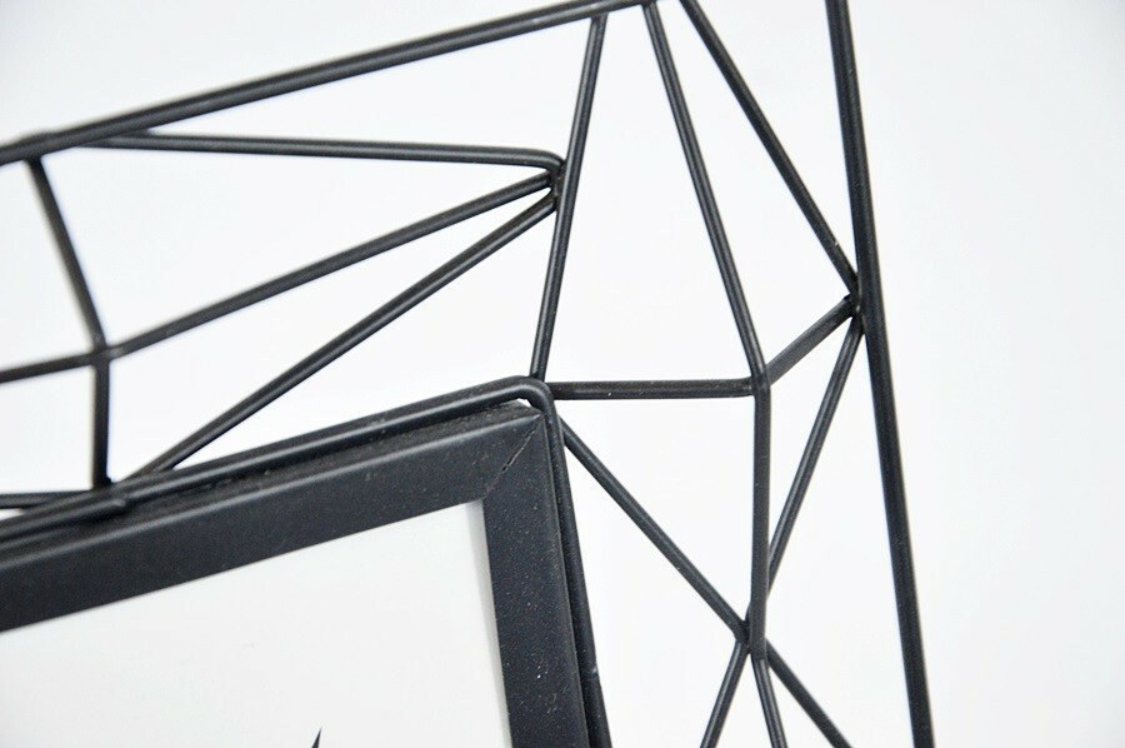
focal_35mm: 158
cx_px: 562
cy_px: 374
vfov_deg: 8.7
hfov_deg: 13.1
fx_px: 4916
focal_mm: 105
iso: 1600
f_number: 7.1
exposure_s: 1/125
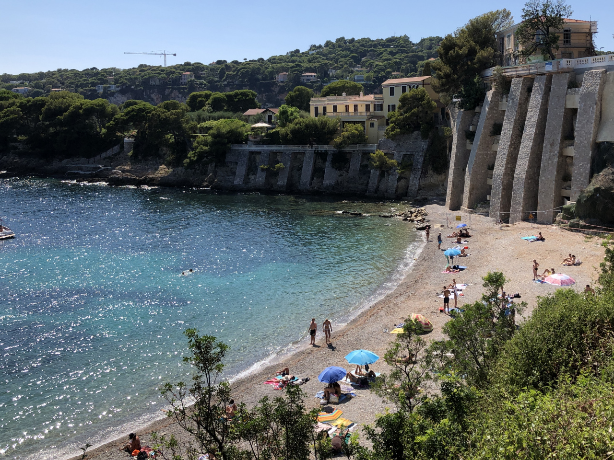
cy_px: 173
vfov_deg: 40.4
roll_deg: -0.3
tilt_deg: -4.8
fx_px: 621
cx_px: 362
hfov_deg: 52.3
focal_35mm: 35
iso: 20
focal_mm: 3.99
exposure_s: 1/2404
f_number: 1.8
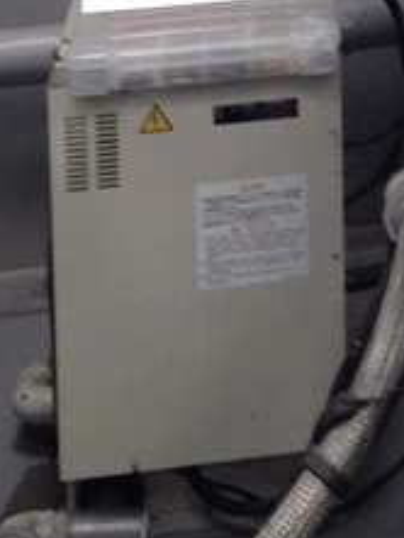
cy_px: -555
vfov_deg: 10.7
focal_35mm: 169
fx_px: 2627
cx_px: 893
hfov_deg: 8.2
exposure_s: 1/20
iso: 64
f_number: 2.4
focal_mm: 4.28
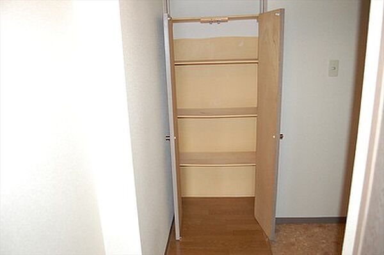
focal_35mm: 27
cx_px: 192
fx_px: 288
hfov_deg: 67.4
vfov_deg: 47.9
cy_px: 128
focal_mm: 18
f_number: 5
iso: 1600
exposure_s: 1/60
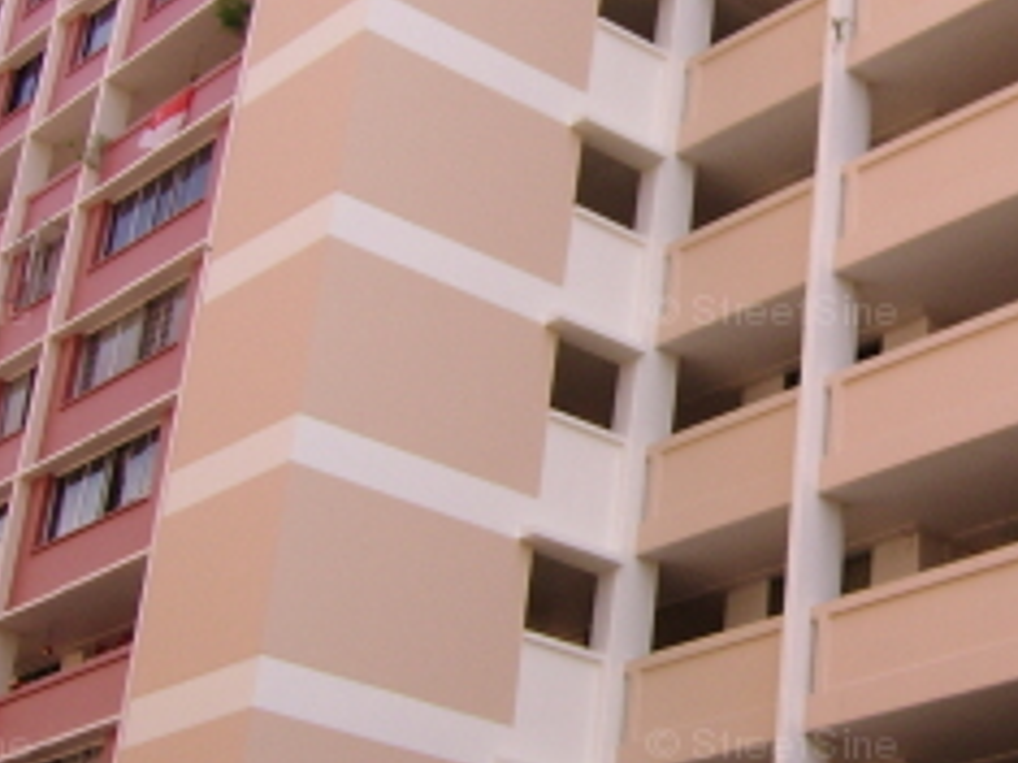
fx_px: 2410
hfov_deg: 23.1
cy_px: 316
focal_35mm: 82
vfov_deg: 18.0
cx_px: 970
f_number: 5.8
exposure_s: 1/272
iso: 50
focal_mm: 5.95
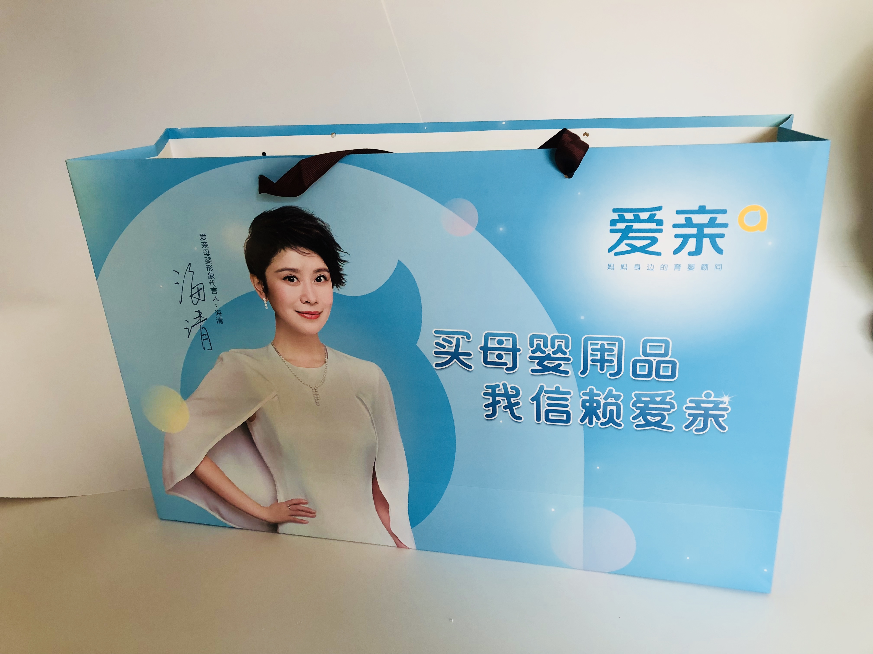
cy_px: 327
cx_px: 436
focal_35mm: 28
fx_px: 706
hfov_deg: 63.4
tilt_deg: -20.3
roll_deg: +2.7
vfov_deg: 49.7
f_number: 1.8
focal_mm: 3.99
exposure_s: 1/30
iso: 25
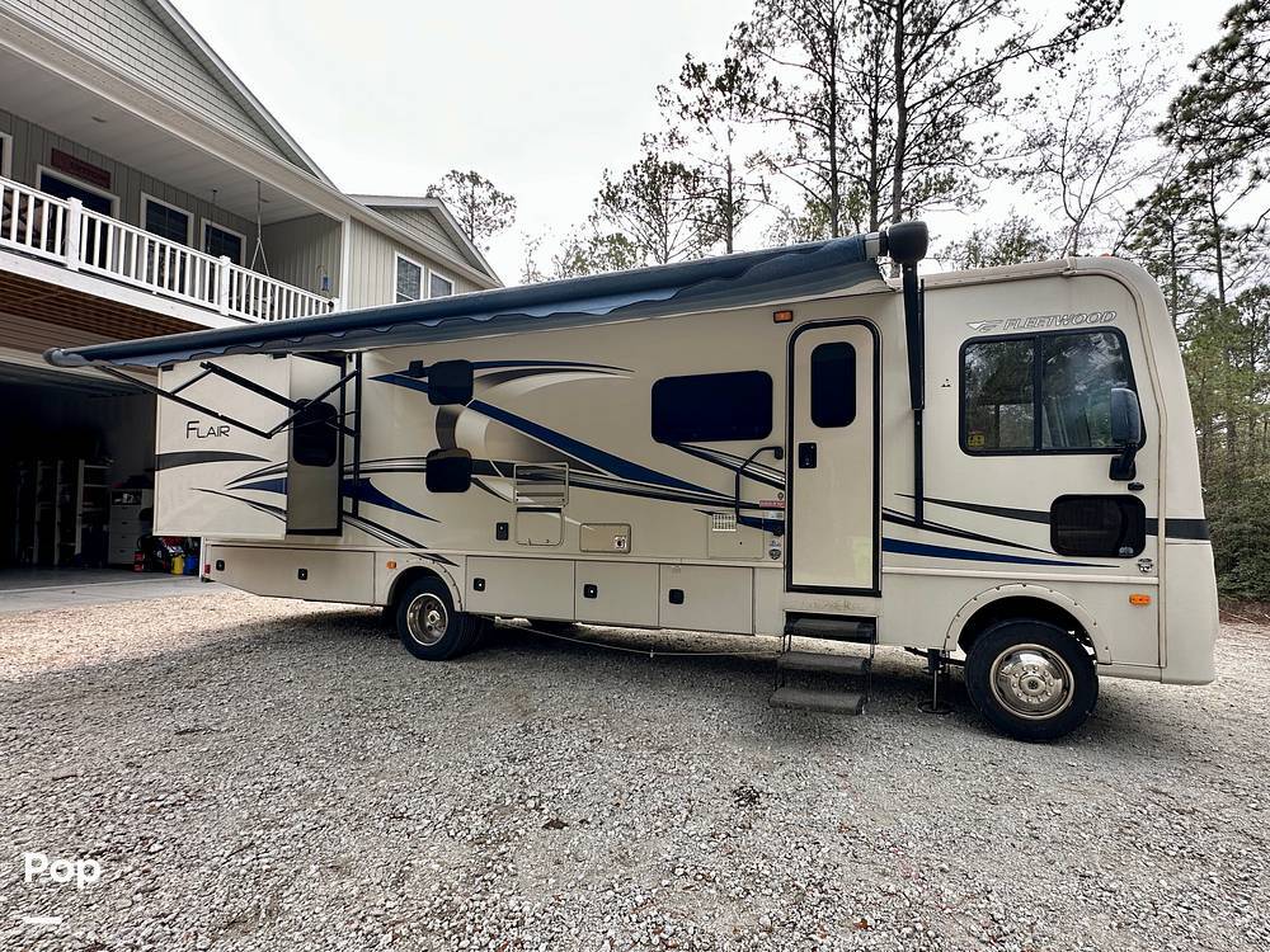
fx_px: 514
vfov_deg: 85.7
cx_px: 635
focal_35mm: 14
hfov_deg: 102.1
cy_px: 476
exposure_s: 1/297
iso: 40
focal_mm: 2.22
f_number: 2.2
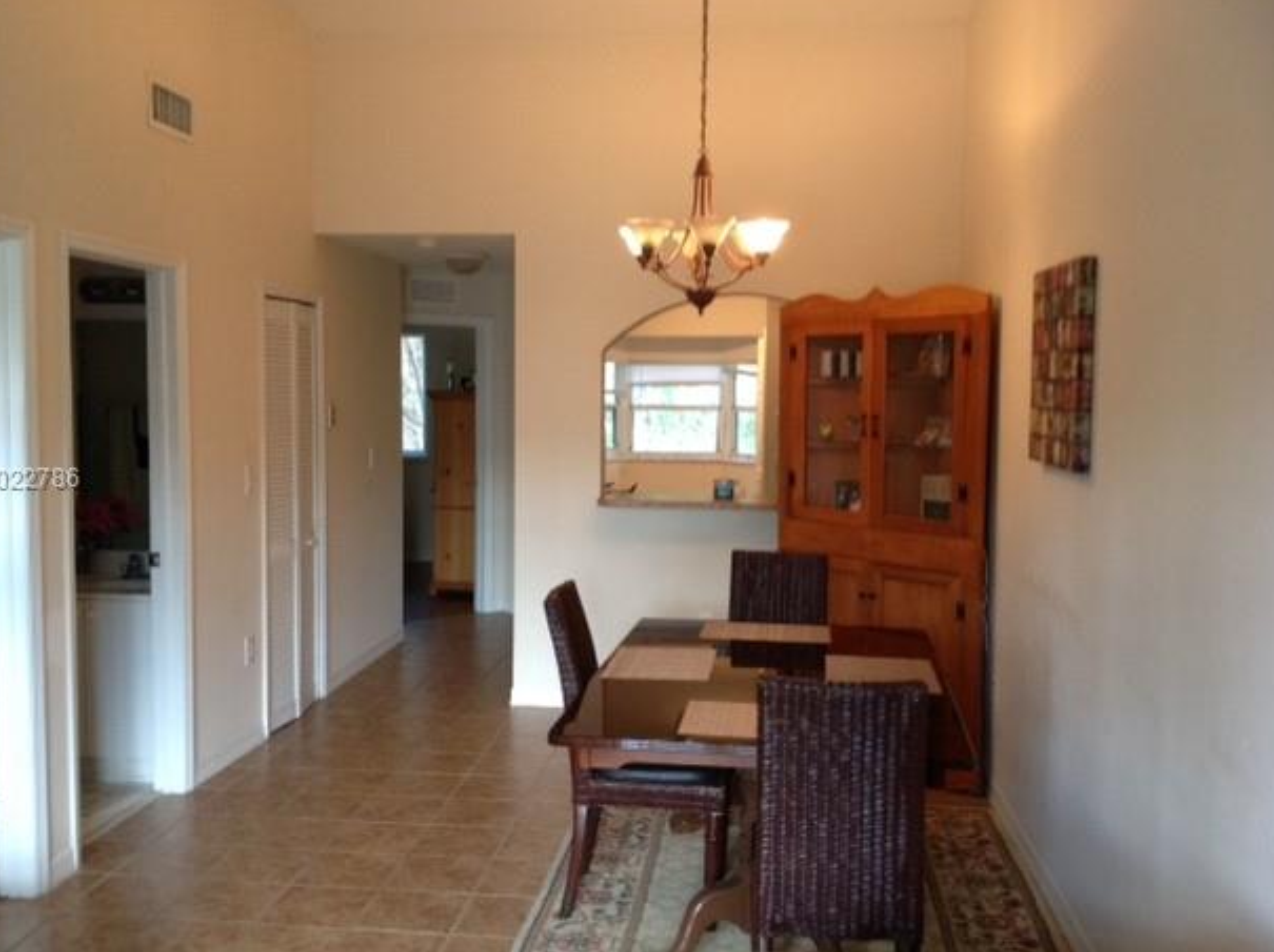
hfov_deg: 50.2
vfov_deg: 38.6
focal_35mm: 37
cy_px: 480
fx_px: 1360
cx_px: 615
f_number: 2.4
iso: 125
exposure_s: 1/15
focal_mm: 4.28
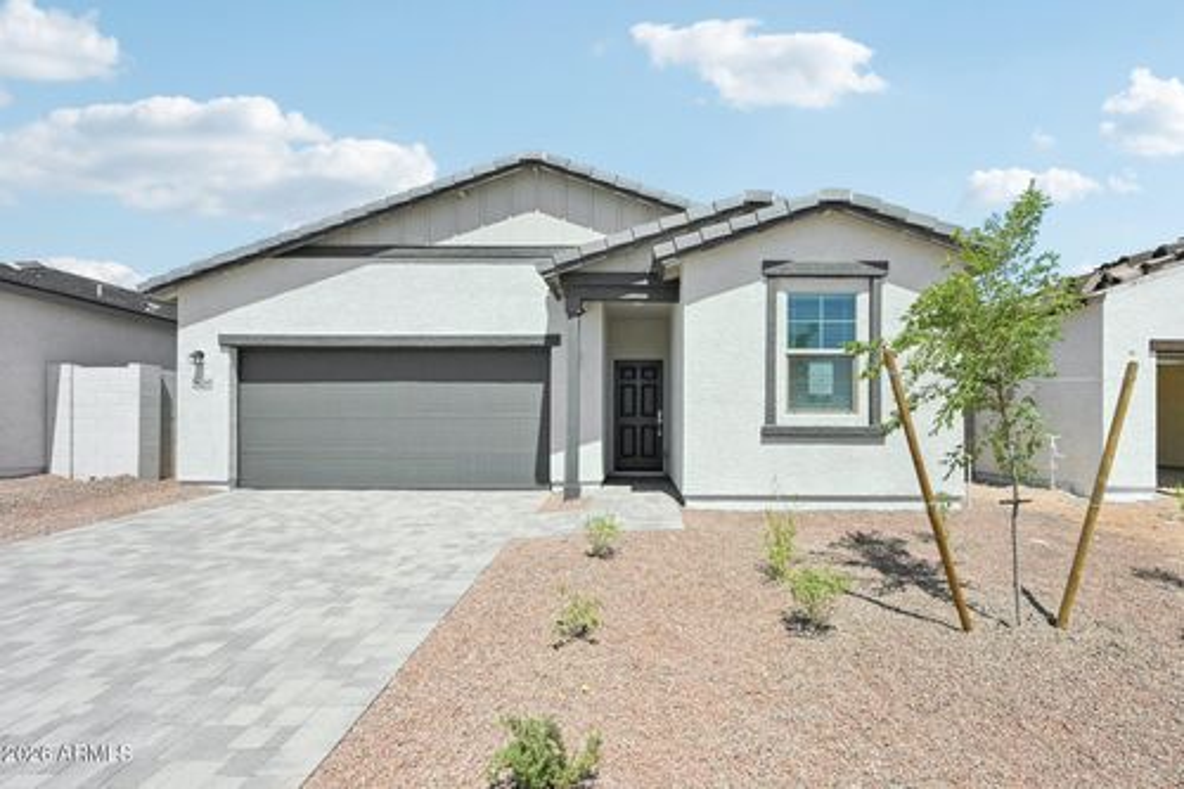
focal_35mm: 14
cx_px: 592
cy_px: 394
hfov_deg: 104.3
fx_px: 460
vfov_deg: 81.2
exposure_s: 1/2500
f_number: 8
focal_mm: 14
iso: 640
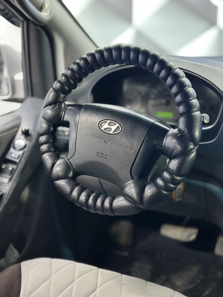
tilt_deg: -22.1
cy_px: 148
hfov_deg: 30.3
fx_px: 412
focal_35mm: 48
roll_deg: +2.9
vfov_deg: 39.7
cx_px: 112
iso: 160
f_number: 1.78
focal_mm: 6.86
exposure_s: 1/50
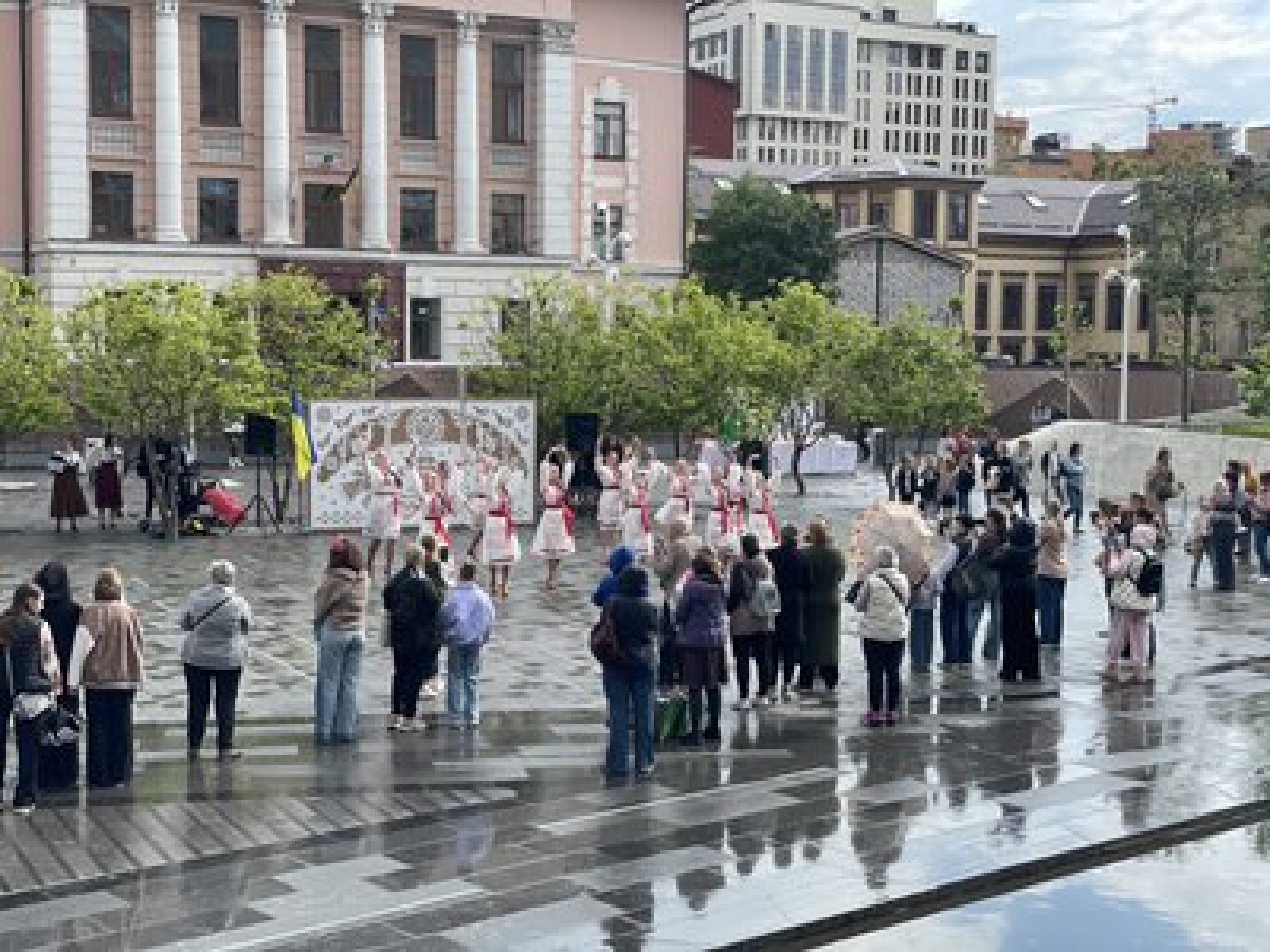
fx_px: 1908
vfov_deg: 28.0
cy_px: 476
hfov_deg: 36.8
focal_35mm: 52
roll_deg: -0.8
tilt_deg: -3.0
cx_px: 635
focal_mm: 6
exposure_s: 1/571
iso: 25
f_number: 2
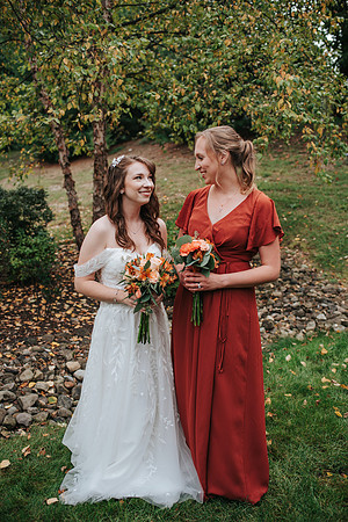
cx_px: 174
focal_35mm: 35
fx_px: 507
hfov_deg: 37.9
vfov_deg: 54.4
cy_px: 261
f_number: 2.8
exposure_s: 1/640
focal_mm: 35
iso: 100
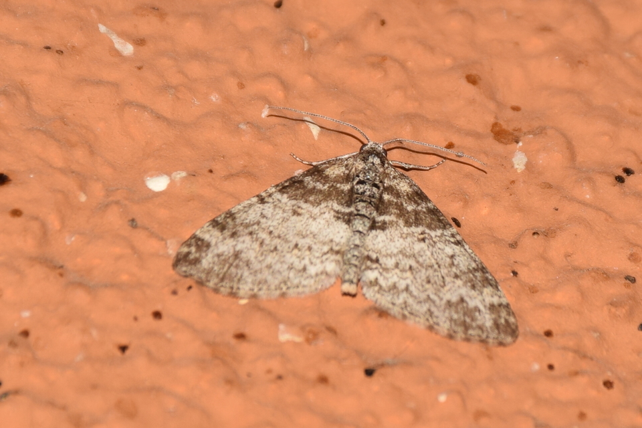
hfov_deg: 9.8
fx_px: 3745
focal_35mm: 210
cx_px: 321
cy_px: 214
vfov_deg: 6.5
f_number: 10
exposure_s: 1/160
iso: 125
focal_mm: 140
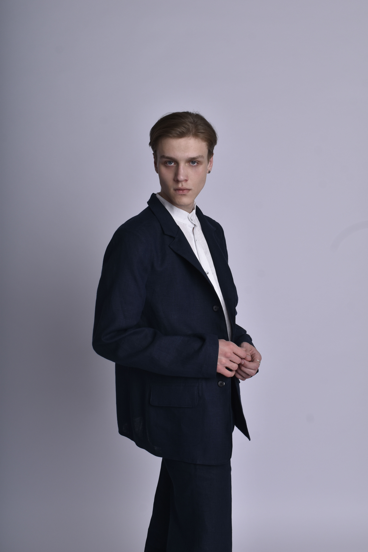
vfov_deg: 45.0
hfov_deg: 30.8
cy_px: 276
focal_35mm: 44
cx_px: 184
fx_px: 667
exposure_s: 1/200
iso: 100
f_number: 10
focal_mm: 29
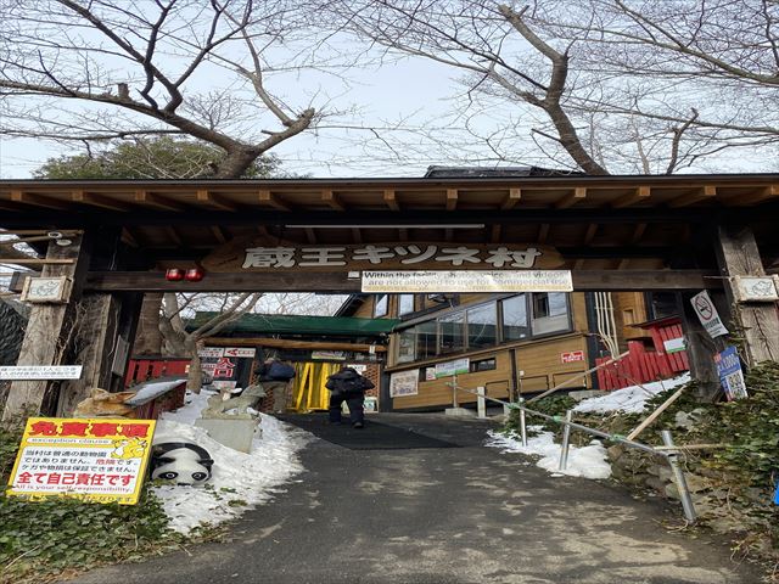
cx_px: 390
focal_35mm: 26
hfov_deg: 67.3
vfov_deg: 53.1
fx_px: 585
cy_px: 292
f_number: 1.8
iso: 32
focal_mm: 4.25
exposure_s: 1/1063
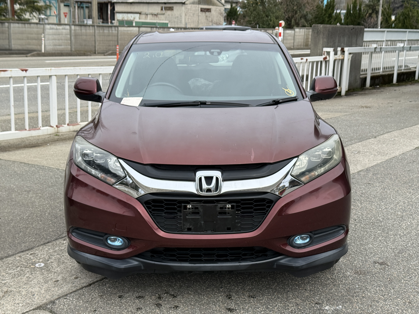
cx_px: 210
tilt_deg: -12.6
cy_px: 157
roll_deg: -1.6
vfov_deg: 30.3
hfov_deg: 39.7
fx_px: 581
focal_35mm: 48
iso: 80
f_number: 1.78
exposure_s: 1/2208
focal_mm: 6.76
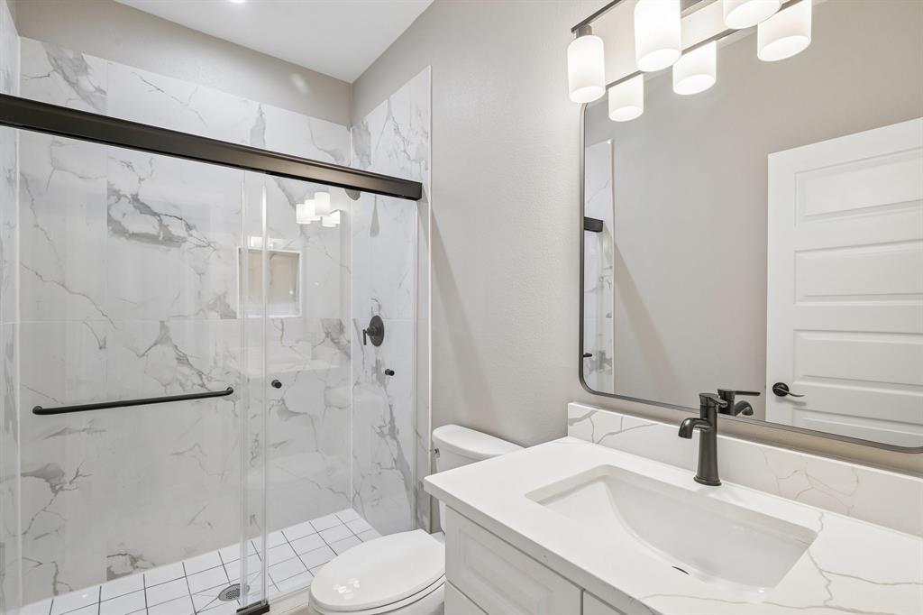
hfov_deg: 95.0
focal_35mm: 16
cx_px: 462
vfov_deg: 72.0
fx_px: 423
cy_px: 308
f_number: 8
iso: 400
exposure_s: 1/30
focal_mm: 16.5
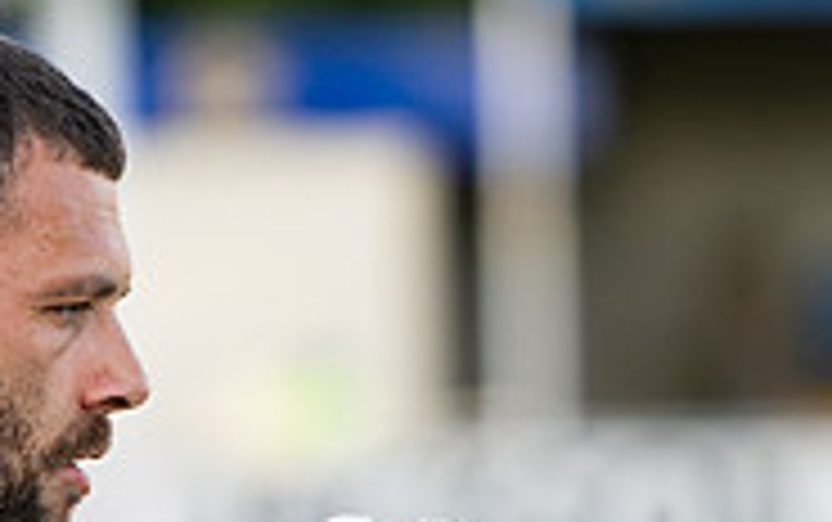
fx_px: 14480
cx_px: 594
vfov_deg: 2.1
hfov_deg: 3.3
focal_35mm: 638
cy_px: 480
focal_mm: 85
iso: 1400
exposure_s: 1/10000
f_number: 1.4
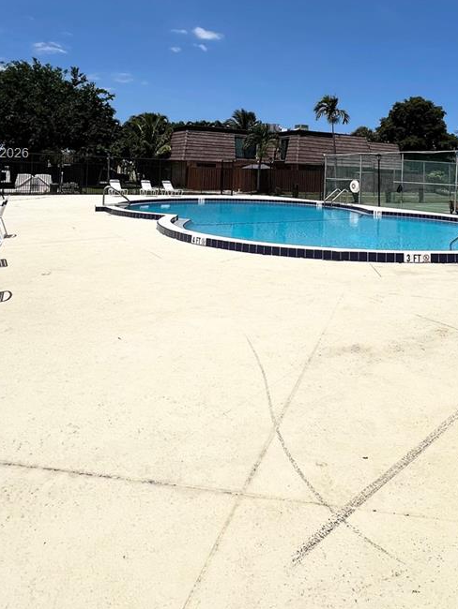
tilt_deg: +3.5
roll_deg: -0.7
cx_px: 278
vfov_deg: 67.2
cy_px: 155
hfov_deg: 56.4
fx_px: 423
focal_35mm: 24
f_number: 1.8
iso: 32
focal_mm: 1.57
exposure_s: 1/3650
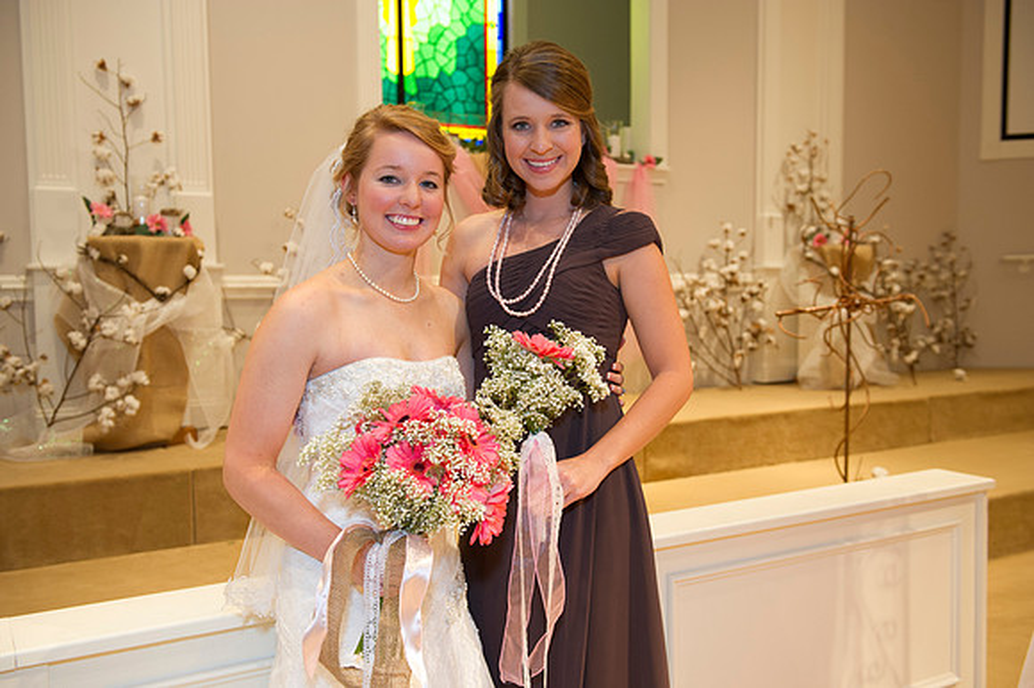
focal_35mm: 35
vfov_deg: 37.8
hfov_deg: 54.5
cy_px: 344
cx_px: 517
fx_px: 1005
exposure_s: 1/80
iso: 1250
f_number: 4
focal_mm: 35
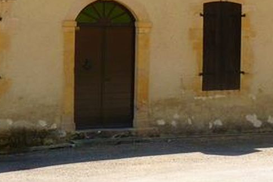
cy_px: -17
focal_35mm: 110
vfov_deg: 12.3
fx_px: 834
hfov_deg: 18.6
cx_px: 161
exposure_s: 1/250
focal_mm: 6.4
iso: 80
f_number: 4
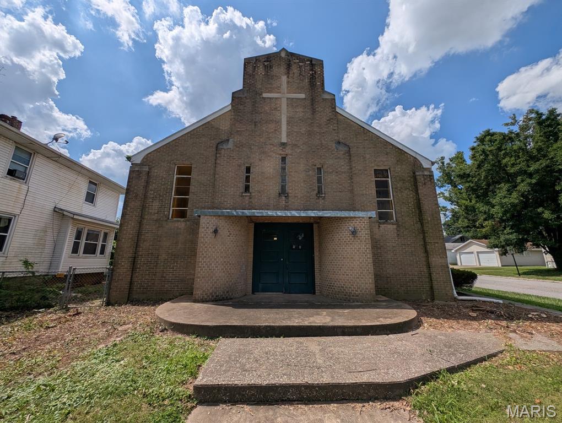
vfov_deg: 94.6
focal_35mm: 12
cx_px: 281
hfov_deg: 110.5
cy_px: 212
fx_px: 195
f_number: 1.95
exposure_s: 1/5435
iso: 42
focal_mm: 2.23
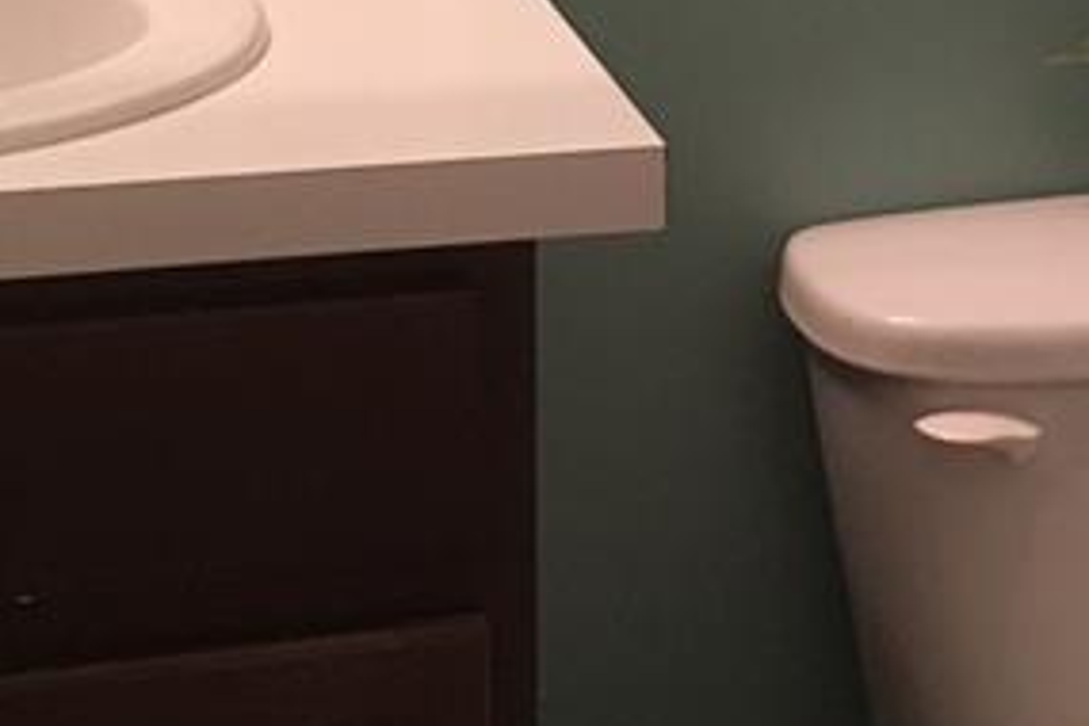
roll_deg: -0.3
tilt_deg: -9.5
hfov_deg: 15.8
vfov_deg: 10.5
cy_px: -233
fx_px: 3841
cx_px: 1104
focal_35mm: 127
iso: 160
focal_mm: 4.15
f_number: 2.2
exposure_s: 1/30
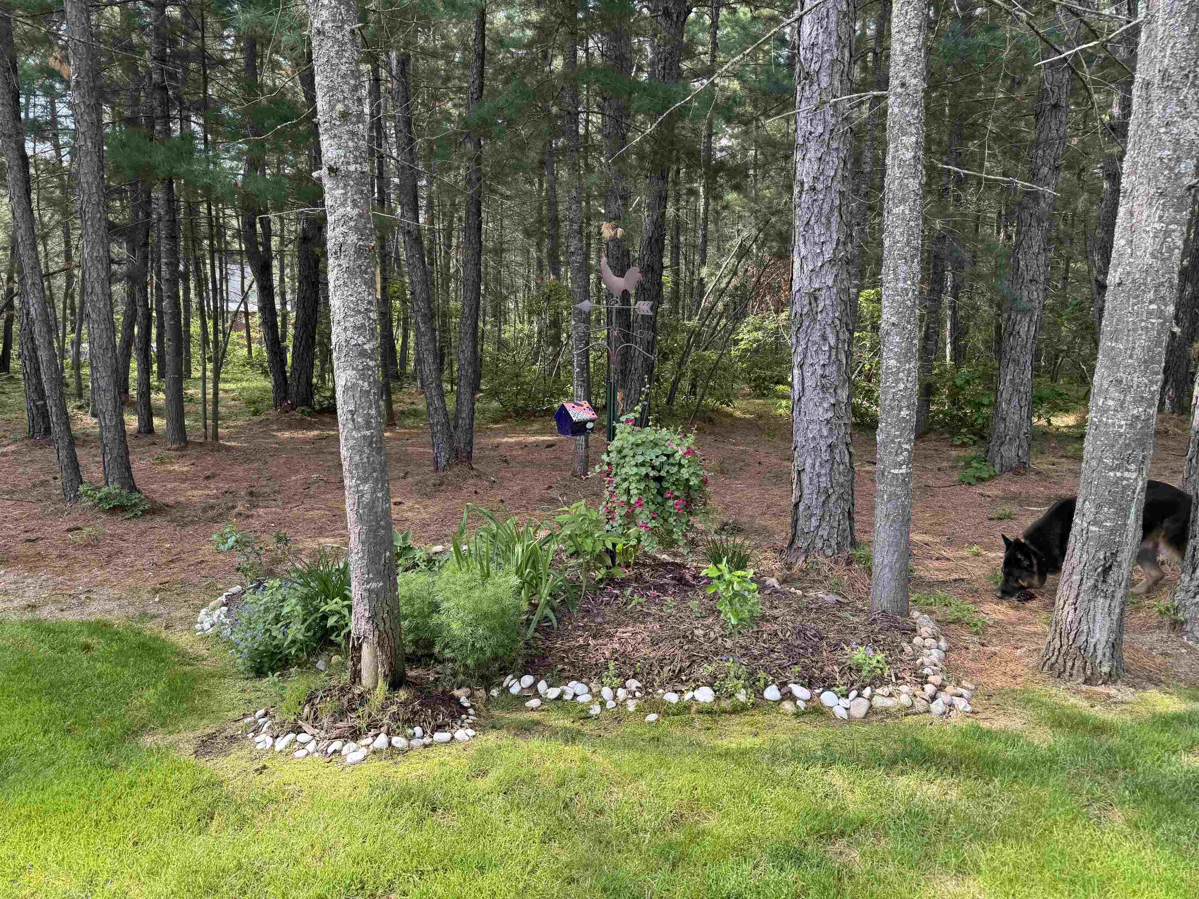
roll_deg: -1.7
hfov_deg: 71.6
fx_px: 831
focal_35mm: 24
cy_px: 450
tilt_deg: -9.6
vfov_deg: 56.8
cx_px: 600
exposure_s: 1/430
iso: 80
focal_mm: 6.76
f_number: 1.78
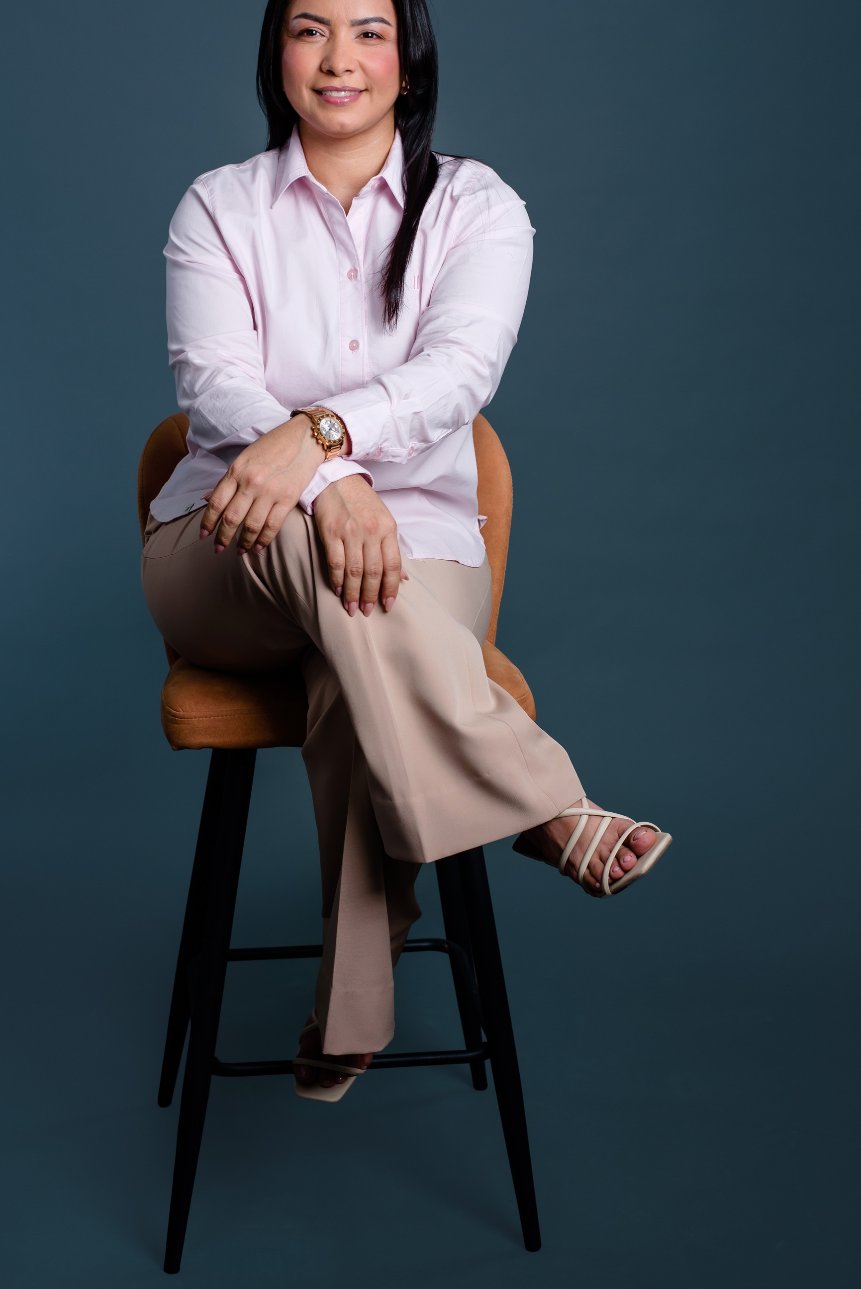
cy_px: 566
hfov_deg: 23.4
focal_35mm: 58
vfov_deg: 34.4
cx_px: 362
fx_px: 2079
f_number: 6.3
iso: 250
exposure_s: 1/125
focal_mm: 50
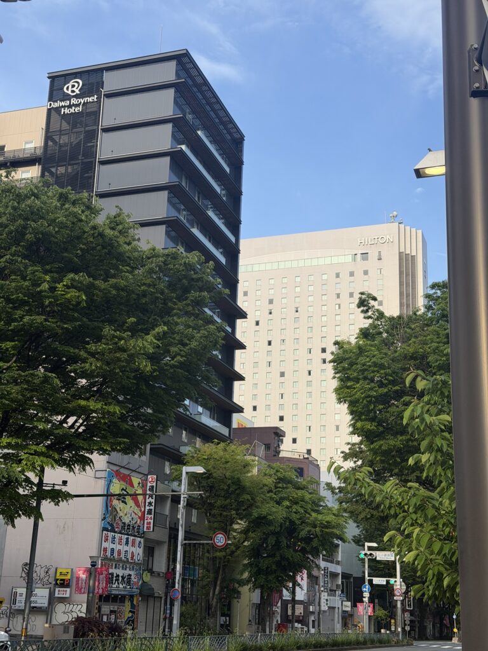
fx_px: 902
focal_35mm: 48
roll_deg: -1.9
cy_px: 326
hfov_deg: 30.3
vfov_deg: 39.7
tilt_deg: +17.6
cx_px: 244
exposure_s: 1/1838
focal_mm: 6.76
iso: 64
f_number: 1.78
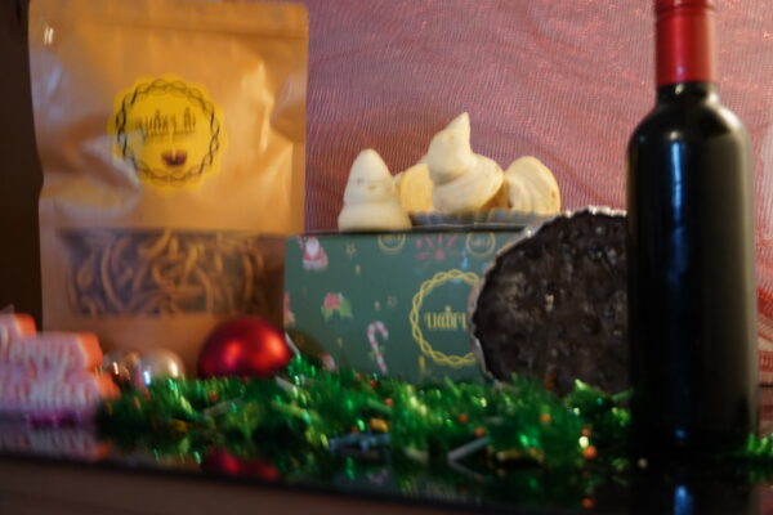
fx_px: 902
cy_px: 258
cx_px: 386
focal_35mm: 42
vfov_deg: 31.9
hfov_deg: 46.4
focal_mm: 28
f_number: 4.5
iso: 1250
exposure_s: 1/3
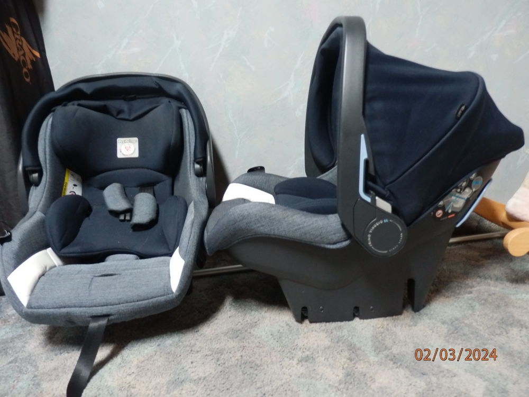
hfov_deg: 69.4
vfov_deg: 54.9
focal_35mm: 25
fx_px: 382
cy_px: 198
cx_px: 264
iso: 400
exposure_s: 1/4
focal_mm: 4.5
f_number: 3
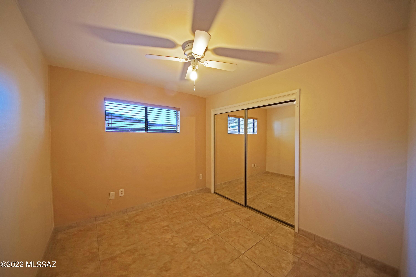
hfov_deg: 112.6
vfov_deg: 90.0
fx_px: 139
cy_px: 138
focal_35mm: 12
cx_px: 208
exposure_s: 1/60
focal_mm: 8
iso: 1000
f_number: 4.5
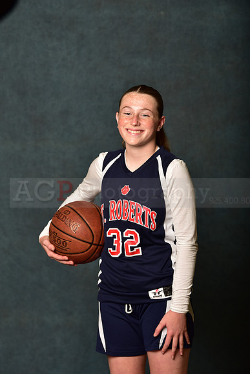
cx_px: 125
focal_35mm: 122
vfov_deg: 16.8
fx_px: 1270
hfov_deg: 11.2
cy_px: 187
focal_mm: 122
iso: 200
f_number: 4.5
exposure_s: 1/250
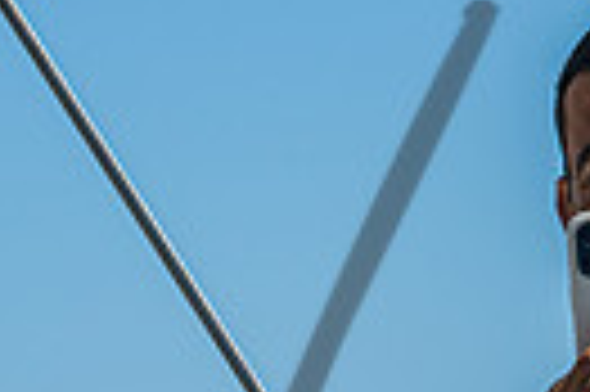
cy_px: 509
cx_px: 592
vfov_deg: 2.9
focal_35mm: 474
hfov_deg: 4.3
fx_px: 7759
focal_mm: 100
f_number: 9
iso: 320
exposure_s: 1/800
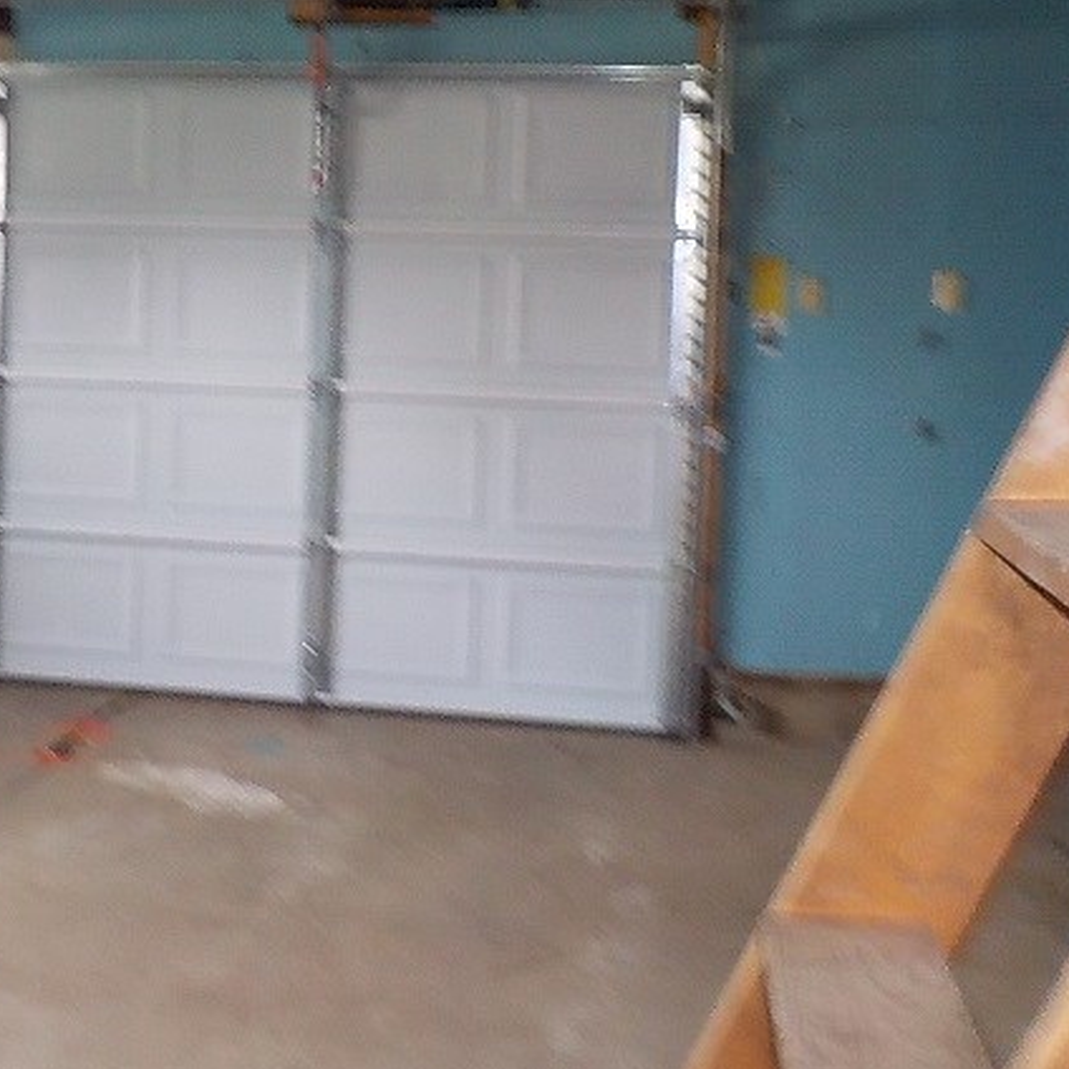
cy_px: 348
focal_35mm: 50
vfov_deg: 33.7
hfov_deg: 33.0
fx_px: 1747
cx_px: 204
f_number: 3.3
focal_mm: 4.1
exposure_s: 1/30
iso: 250
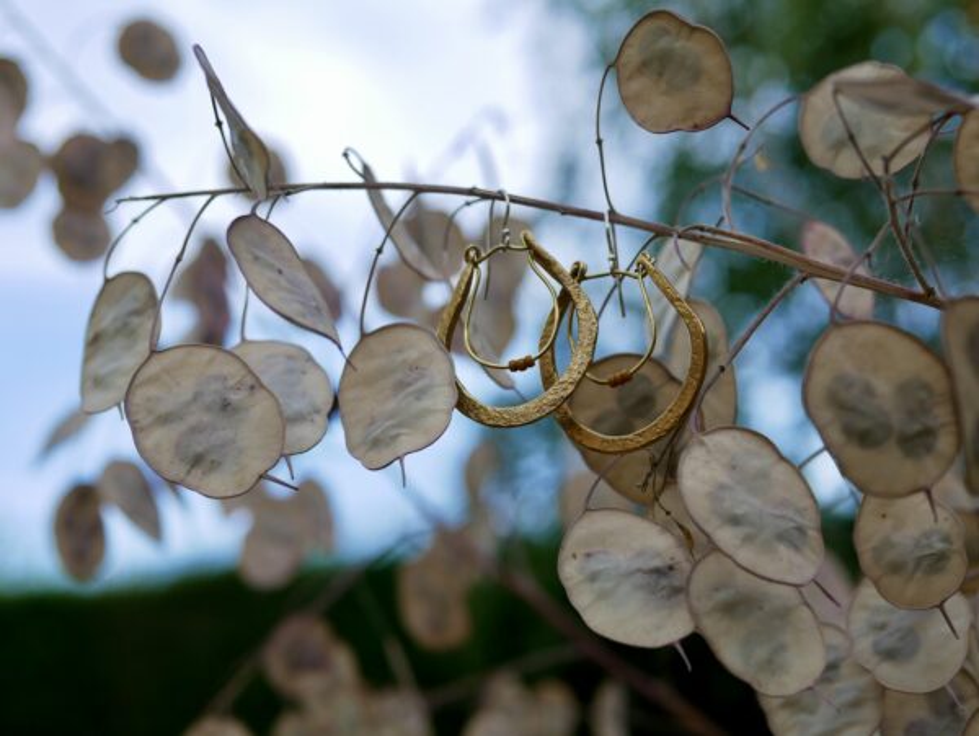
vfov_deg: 29.1
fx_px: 1415
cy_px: 368
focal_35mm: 50
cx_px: 490
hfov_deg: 38.2
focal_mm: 25
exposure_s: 1/500
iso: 200
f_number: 3.2
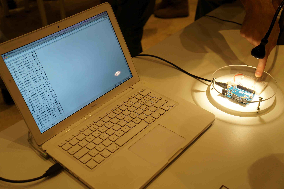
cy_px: 94
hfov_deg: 45.0
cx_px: 142
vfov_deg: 30.8
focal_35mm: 44
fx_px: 343
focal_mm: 29
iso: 320
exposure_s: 1/60
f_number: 4
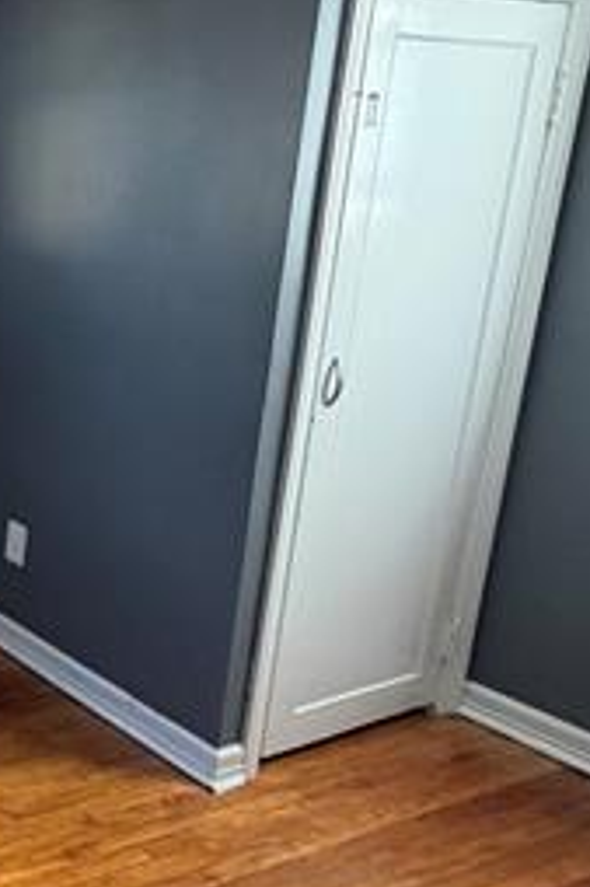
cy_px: 478
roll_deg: -0.4
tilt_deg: -14.9
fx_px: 1083
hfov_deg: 25.3
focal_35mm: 44
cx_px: -220
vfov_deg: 44.5
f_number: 2.2
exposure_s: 1/121
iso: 250
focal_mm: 2.22
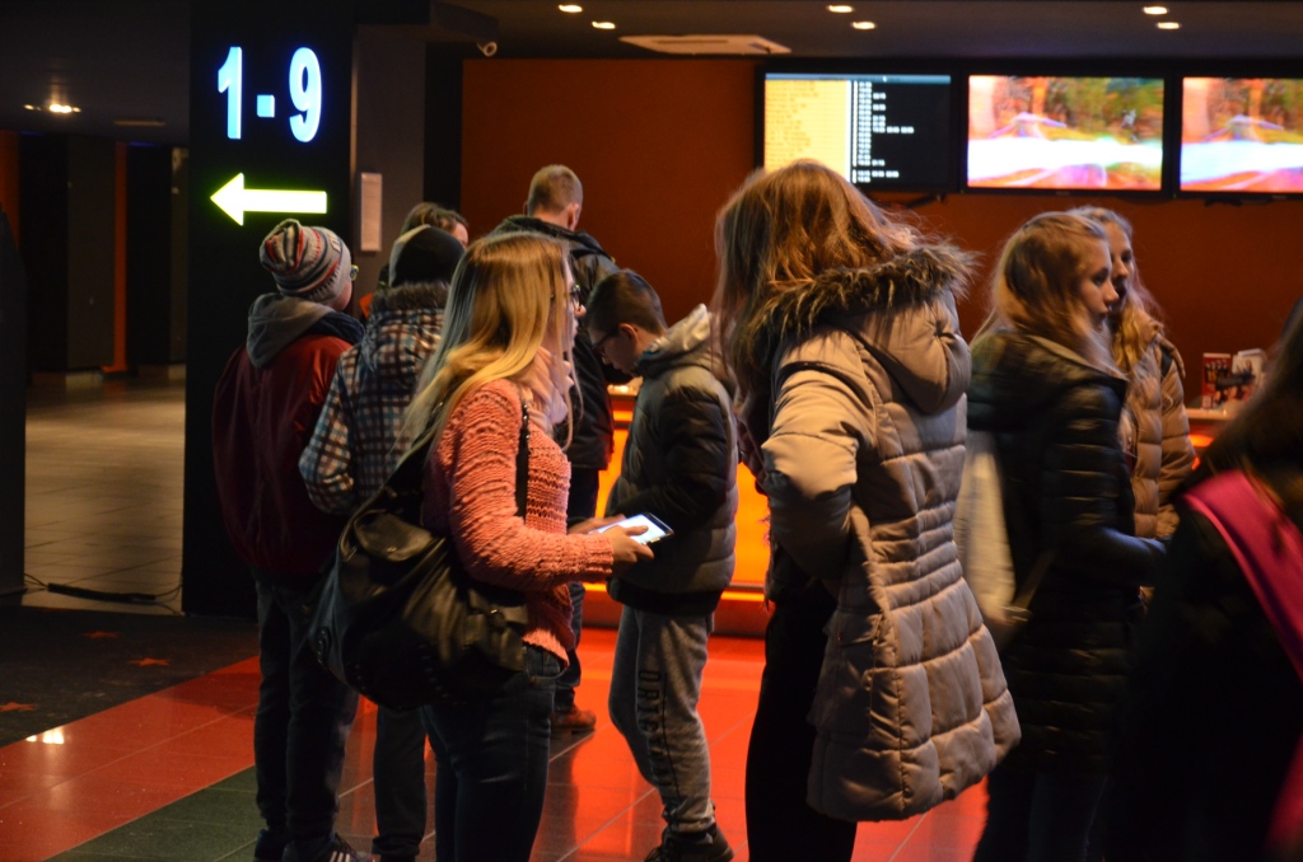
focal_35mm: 68
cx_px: 652
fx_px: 2438
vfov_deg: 20.1
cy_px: 431
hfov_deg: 29.9
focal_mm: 45
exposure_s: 1/20
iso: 1600
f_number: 4.8
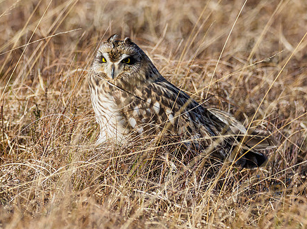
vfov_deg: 1.2
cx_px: 127
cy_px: 117
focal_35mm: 1256
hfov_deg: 1.6
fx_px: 11130
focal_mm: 300
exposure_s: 1/2000
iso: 320
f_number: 4.5
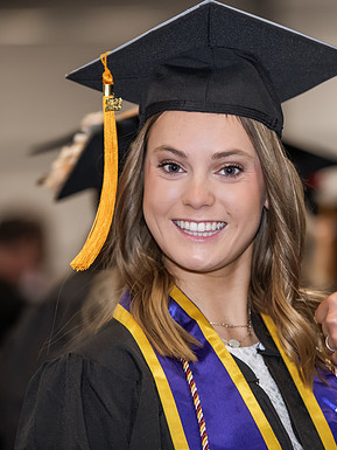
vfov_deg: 8.5
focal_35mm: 232
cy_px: 225
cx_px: 282
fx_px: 3010
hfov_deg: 6.4
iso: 2000
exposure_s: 1/200
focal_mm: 160
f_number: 3.2
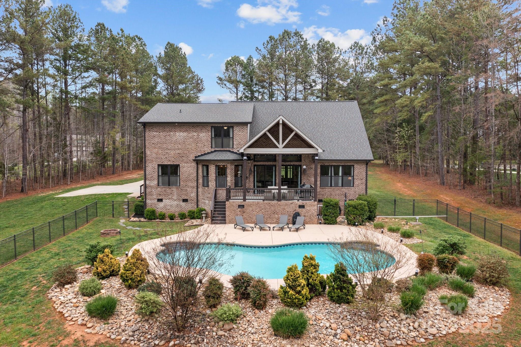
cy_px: 174
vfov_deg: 46.4
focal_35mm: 28
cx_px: 260
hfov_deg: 65.5
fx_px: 405
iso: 100
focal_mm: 10.26
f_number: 4.5
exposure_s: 1/120
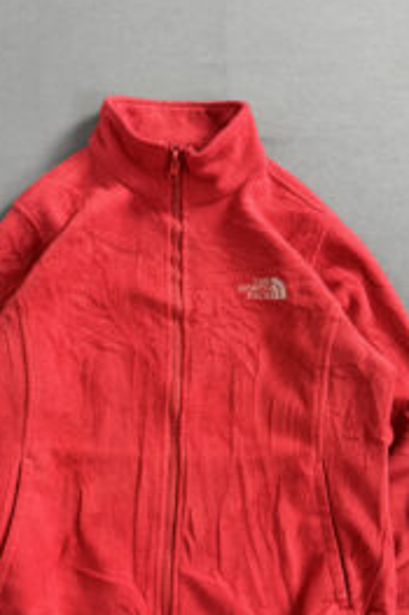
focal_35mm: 38
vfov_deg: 50.3
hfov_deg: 35.0
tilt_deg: -82.8
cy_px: 381
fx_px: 648
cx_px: 185
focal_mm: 6.76
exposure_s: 1/60
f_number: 1.78
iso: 200
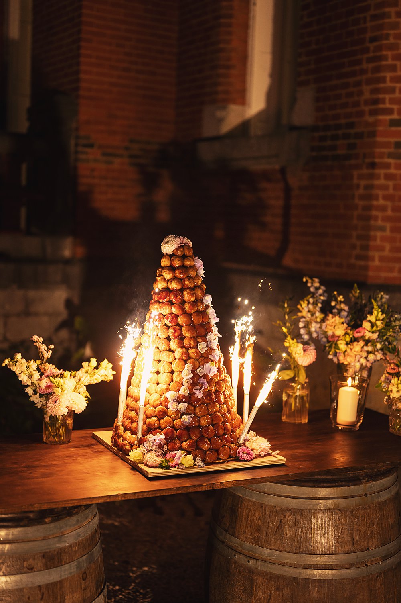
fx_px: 836
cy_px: 302
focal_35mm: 50
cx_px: 200
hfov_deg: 27.0
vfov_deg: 39.6
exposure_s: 1/250
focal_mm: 50
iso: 1600
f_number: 1.8
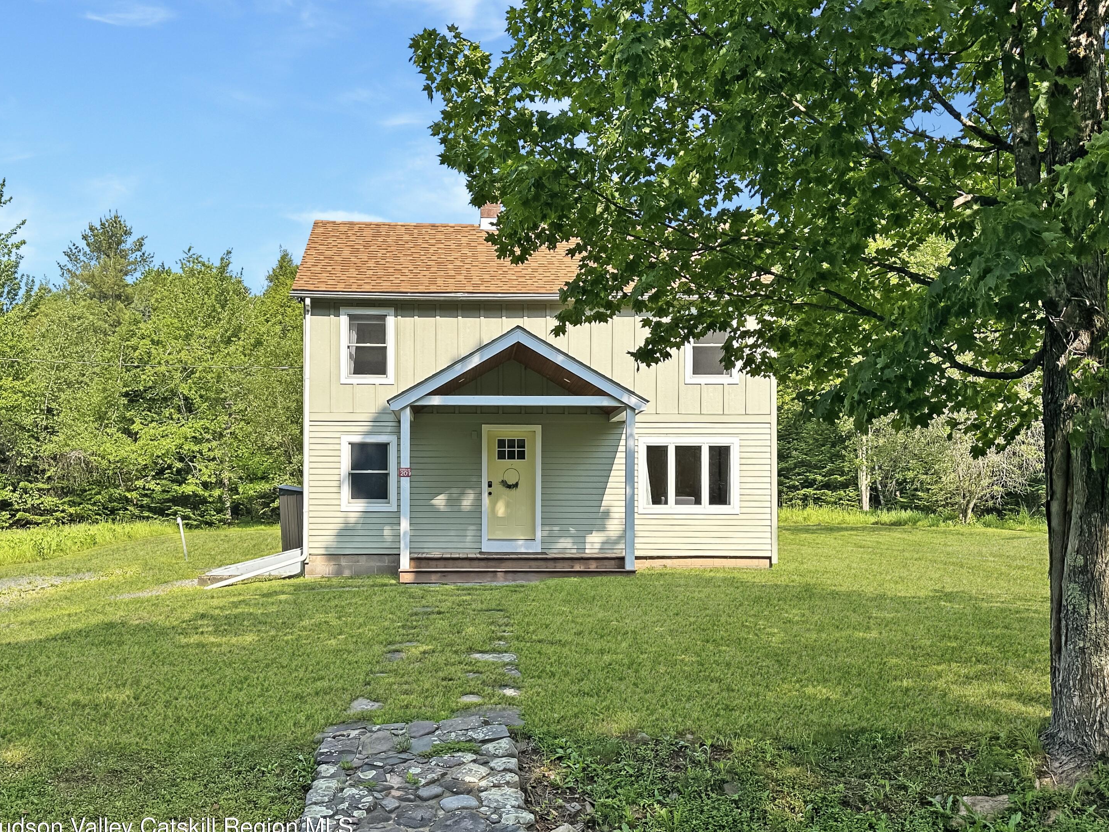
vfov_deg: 54.9
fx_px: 801
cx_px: 556
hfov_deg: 69.4
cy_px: 433
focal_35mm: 25
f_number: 1.78
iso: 80
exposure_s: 1/2028
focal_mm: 6.86
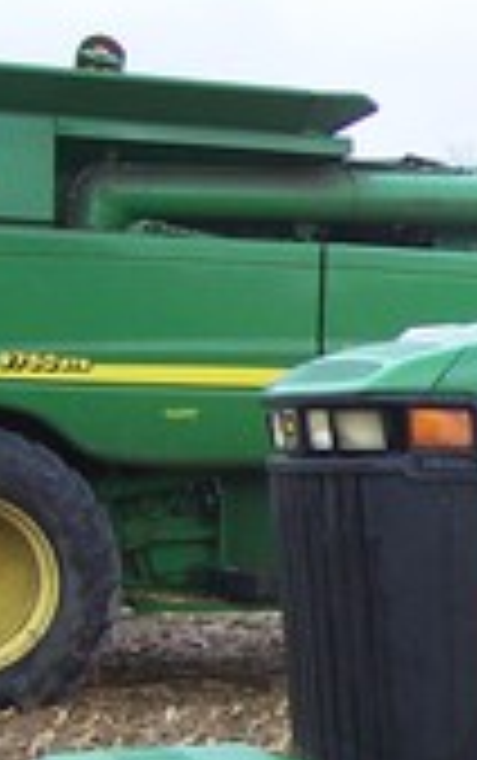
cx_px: 1174
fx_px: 2614
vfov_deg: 16.5
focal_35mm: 126
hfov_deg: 9.3
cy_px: 567
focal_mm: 5.6
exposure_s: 1/180
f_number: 2.8
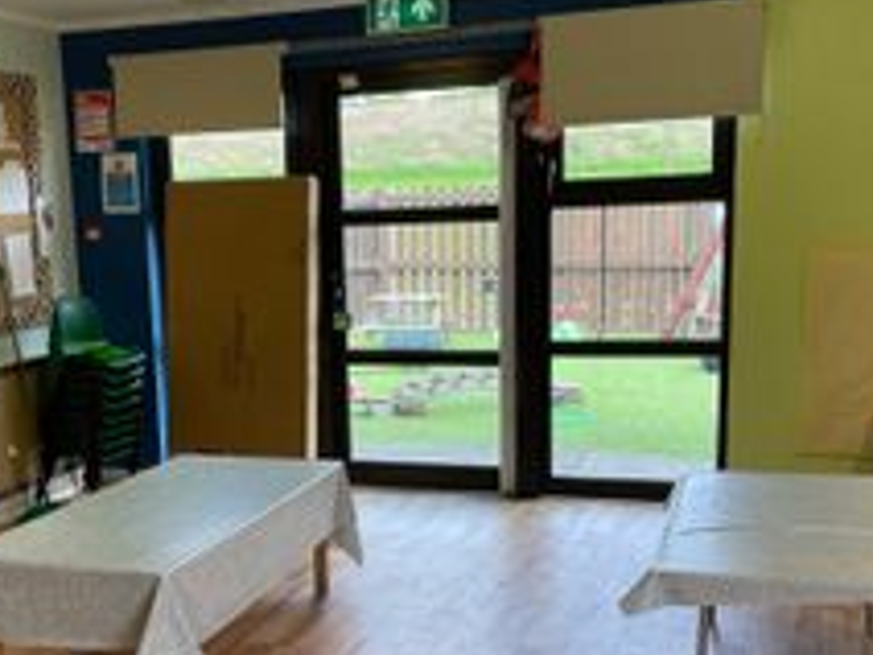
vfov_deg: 29.5
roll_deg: +2.2
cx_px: 301
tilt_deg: -10.2
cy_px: 437
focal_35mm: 49
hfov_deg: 38.5
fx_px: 1236
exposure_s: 1/165
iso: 32
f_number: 1.6
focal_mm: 4.2
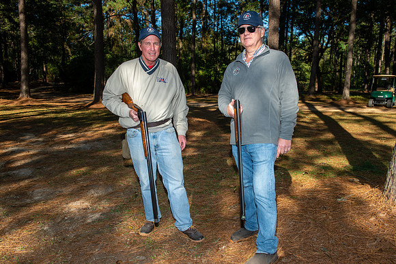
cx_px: 198
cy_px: 132
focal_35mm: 29
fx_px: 319
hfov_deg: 63.7
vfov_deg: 44.9
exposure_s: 1/200
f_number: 7.1
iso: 125
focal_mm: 29
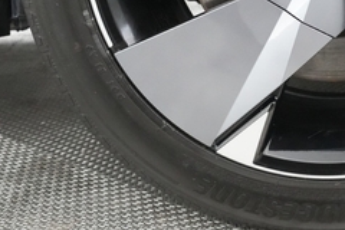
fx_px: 613
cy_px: -46
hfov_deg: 29.1
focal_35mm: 64
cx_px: 358
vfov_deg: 19.9
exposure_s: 1/100
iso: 10000
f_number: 4.5
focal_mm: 24
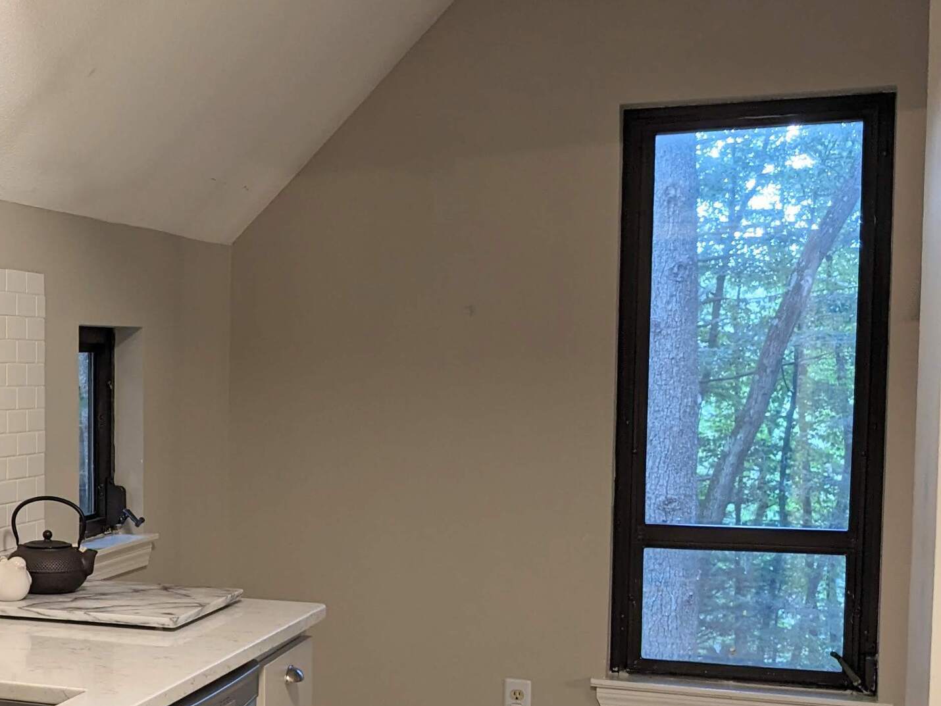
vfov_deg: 25.1
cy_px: 494
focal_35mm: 58
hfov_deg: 30.1
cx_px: -68
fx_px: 1577
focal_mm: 4.38
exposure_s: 1/60
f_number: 1.73
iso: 90
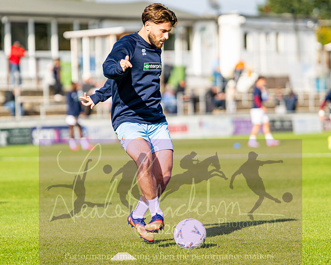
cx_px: 122
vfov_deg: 7.5
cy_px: 95
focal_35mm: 206
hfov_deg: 9.4
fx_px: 2019
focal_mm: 85
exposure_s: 1/8000
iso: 100
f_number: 1.4
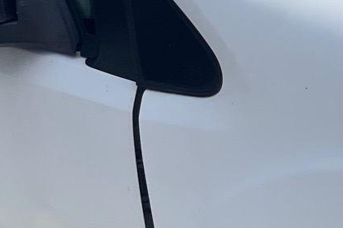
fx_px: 1171
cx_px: 641
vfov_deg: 11.0
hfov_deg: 14.4
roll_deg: +1.4
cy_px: 261
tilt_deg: -23.7
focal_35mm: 123
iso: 32
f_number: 1.6
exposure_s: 1/3040
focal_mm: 4.2
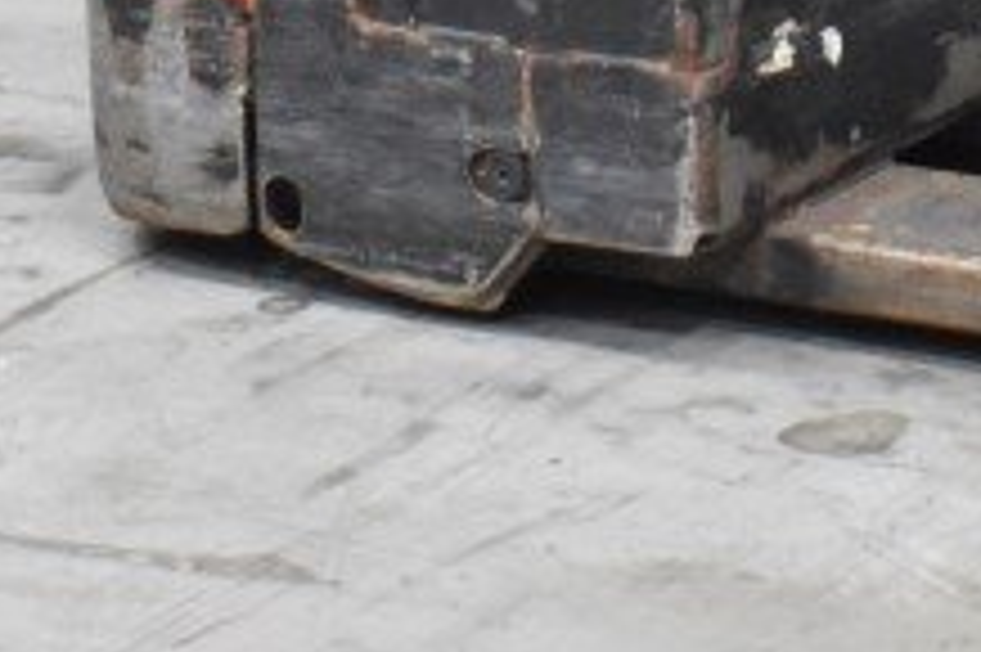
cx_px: 1071
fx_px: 5854
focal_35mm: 215
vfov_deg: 6.2
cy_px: -769
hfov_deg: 9.5
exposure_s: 1/25
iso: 1600
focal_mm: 26
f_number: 5.6
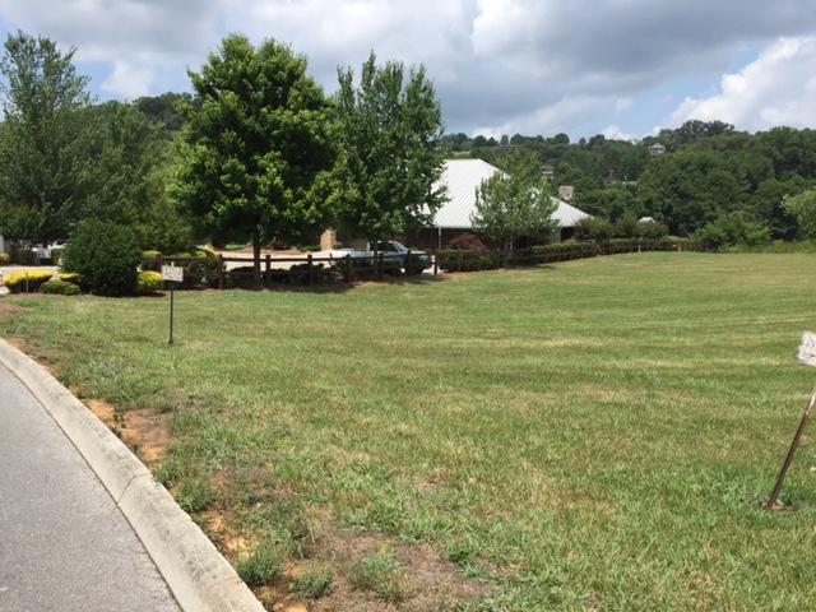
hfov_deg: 61.7
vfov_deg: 48.2
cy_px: 306
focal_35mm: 29
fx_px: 684
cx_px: 408
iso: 32
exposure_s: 1/2326
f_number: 2.2
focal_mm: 4.15
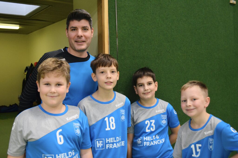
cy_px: 79
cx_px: 119
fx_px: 257
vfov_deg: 34.1
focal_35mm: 39
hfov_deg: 49.6
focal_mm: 26
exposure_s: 1/200
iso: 1600
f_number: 4.2
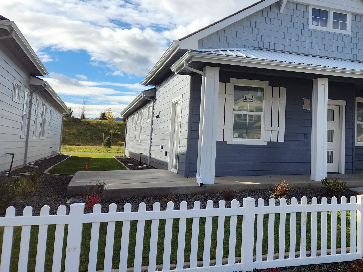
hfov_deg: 43.7
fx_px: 420
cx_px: 310
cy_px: 103
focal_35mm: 40
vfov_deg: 35.8
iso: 20
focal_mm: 5.4
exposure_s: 1/2296
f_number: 1.8
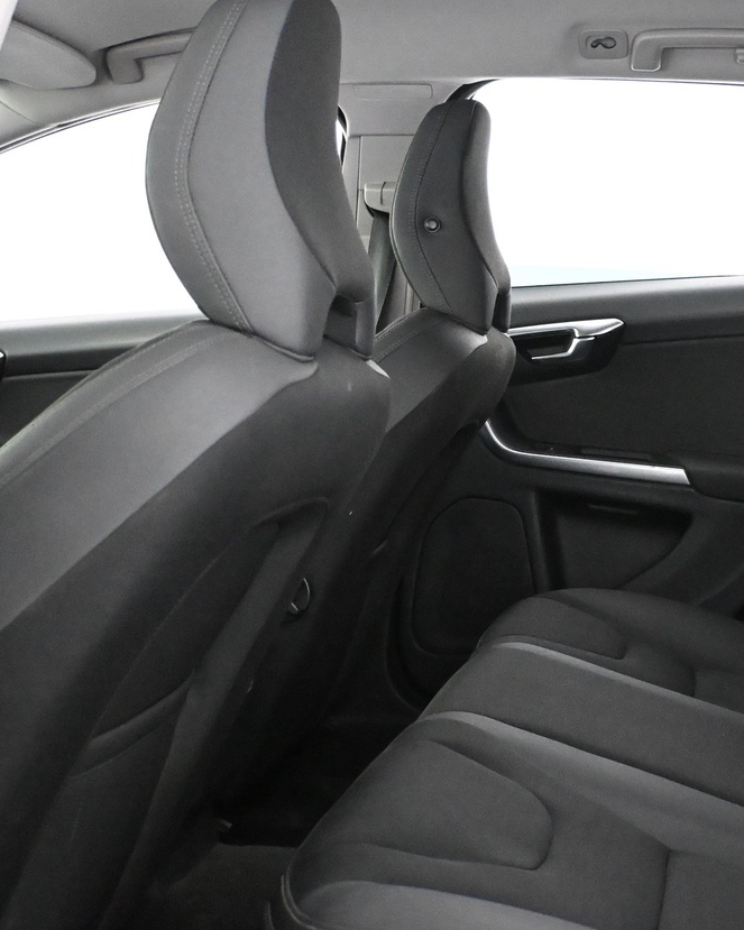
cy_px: 377
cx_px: 645
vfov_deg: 33.3
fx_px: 1552
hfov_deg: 26.2
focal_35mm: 56
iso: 8000
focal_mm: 20.5
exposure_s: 1/60
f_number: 3.8
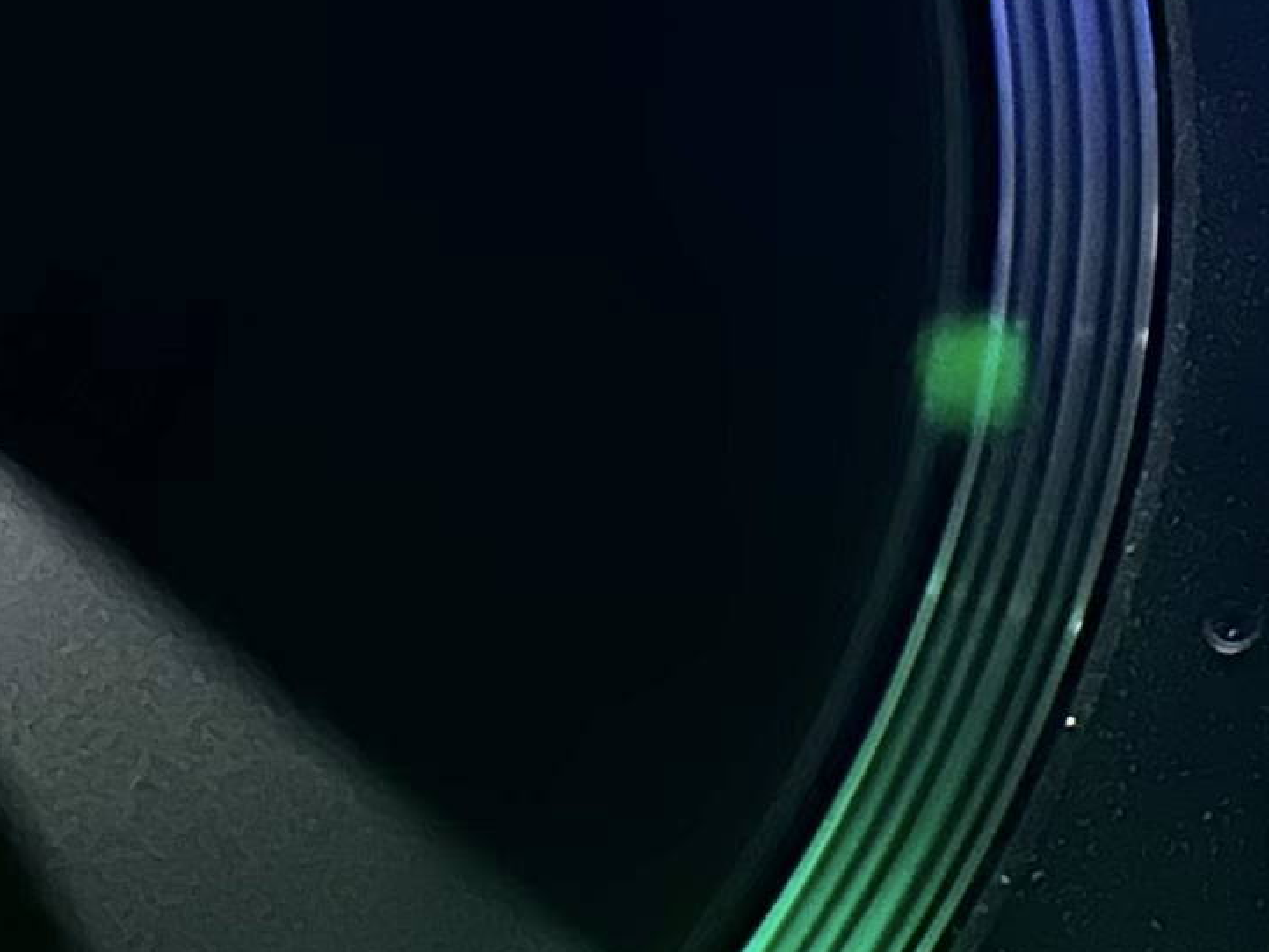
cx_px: 2520
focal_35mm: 134
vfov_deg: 10.8
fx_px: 4914
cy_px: -348
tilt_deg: -75.1
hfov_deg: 12.9
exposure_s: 1/9
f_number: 1.78
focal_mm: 6.86
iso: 1600
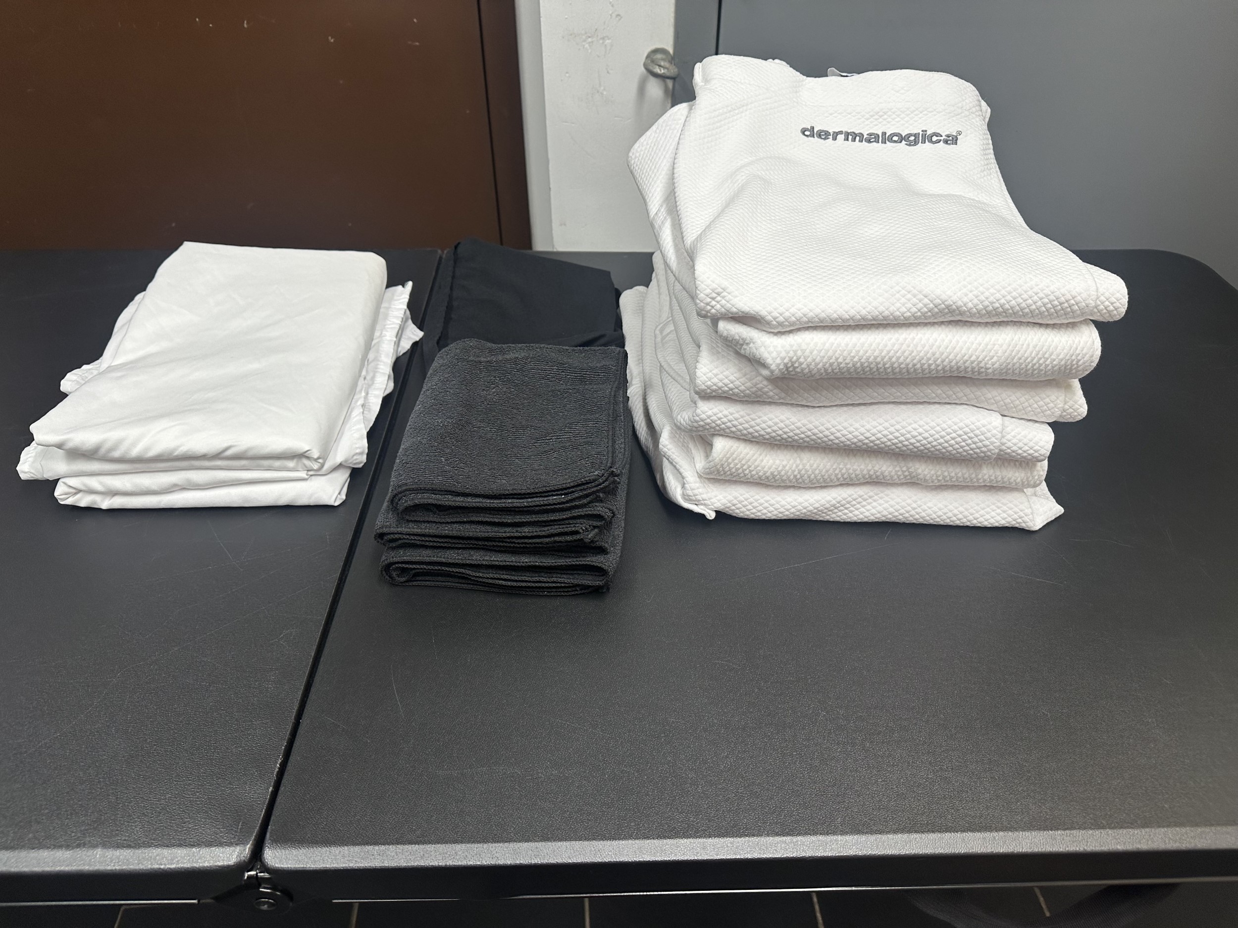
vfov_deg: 56.8
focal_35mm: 24
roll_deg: +0.4
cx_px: 619
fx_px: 858
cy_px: 464
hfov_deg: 71.6
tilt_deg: -38.0
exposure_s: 1/120
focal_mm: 6.86
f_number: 1.78
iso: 125
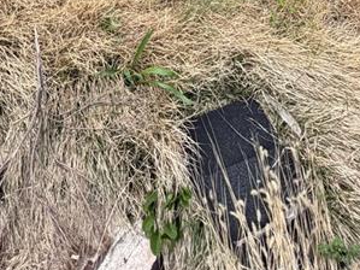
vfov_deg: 25.1
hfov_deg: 39.1
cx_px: 116
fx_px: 499
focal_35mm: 48
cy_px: -102
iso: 50
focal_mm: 2.22
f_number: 2.2
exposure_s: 1/502
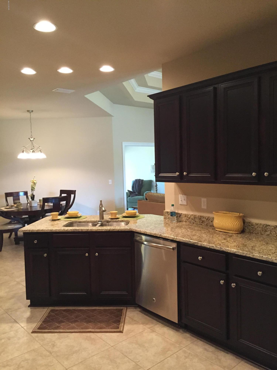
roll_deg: +1.4
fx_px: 309
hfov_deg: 48.2
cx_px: 138
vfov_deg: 61.7
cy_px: 185
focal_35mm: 29
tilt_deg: -3.5
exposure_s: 1/30
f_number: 2.2
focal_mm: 4.15
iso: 250
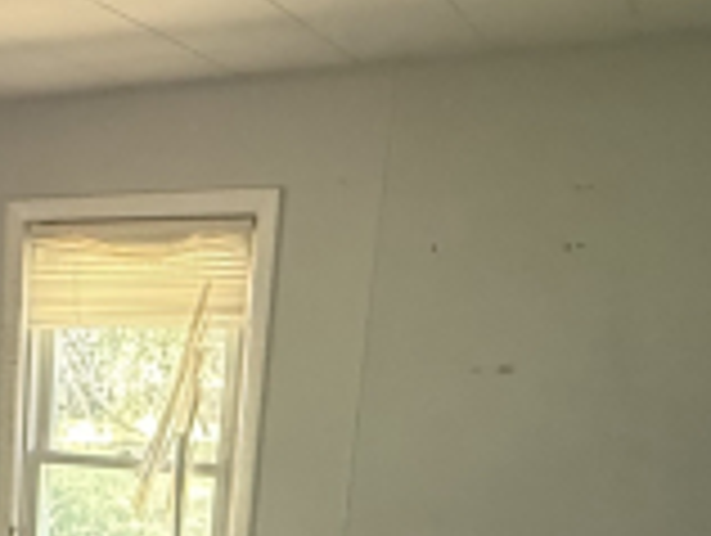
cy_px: 680
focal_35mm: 59
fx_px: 1214
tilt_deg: -15.7
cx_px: -52
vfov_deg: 22.5
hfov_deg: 29.7
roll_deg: -0.8
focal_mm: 2.22
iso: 640
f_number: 2.2
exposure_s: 1/60
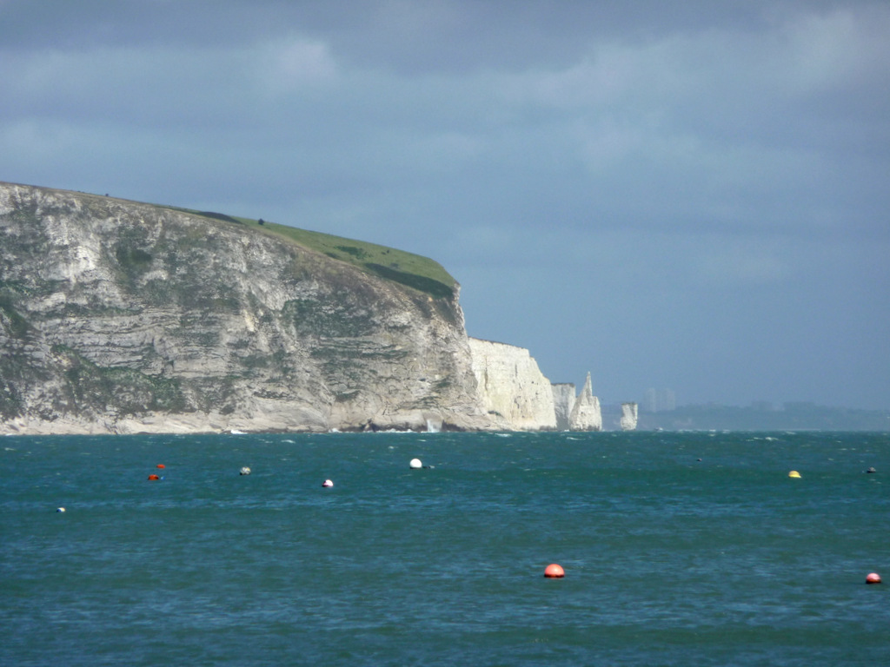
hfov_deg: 7.1
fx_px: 7199
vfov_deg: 5.3
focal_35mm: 280
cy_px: 334
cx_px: 445
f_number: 4.9
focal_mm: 47
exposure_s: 1/1000
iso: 100
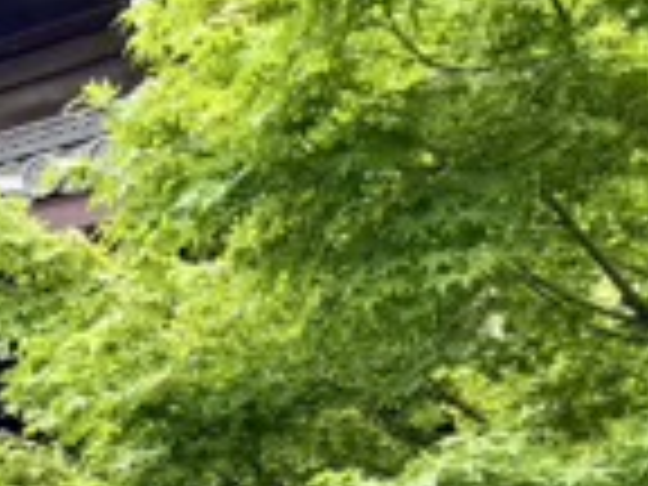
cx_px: -639
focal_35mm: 126
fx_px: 2359
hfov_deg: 13.5
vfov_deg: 10.7
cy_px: 979
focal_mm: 5.96
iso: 50
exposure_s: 1/539
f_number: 1.6
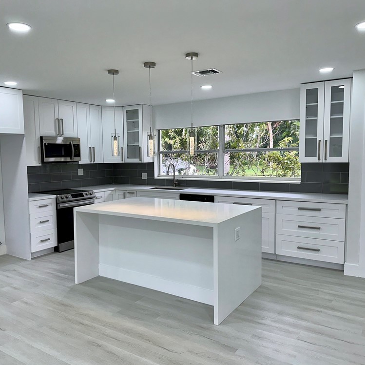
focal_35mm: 29
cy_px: 183
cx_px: 160
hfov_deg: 55.5
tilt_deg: -5.7
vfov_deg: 55.6
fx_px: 346
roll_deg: +0.3
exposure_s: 1/224
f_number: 1.78
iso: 50
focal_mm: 6.86
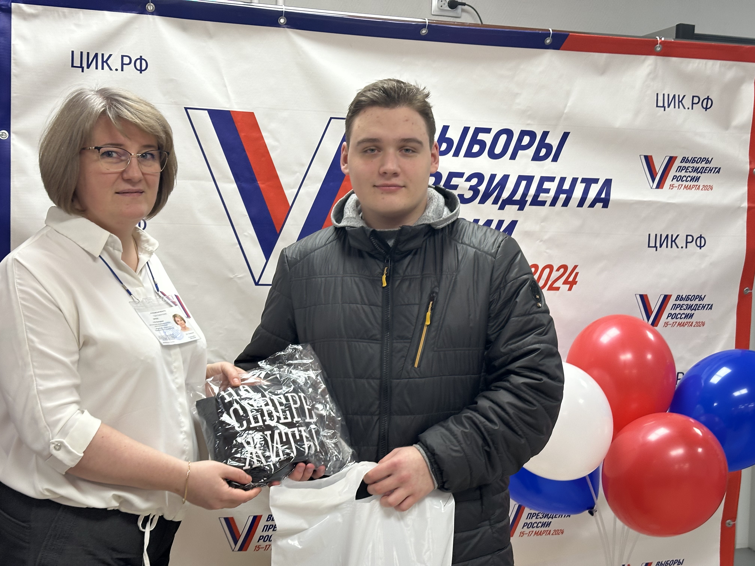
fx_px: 1047
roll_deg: -1.8
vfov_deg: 30.3
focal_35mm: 48
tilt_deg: -3.5
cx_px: 378
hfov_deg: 39.7
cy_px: 283
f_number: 1.78
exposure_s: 1/50
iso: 64
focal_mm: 6.86
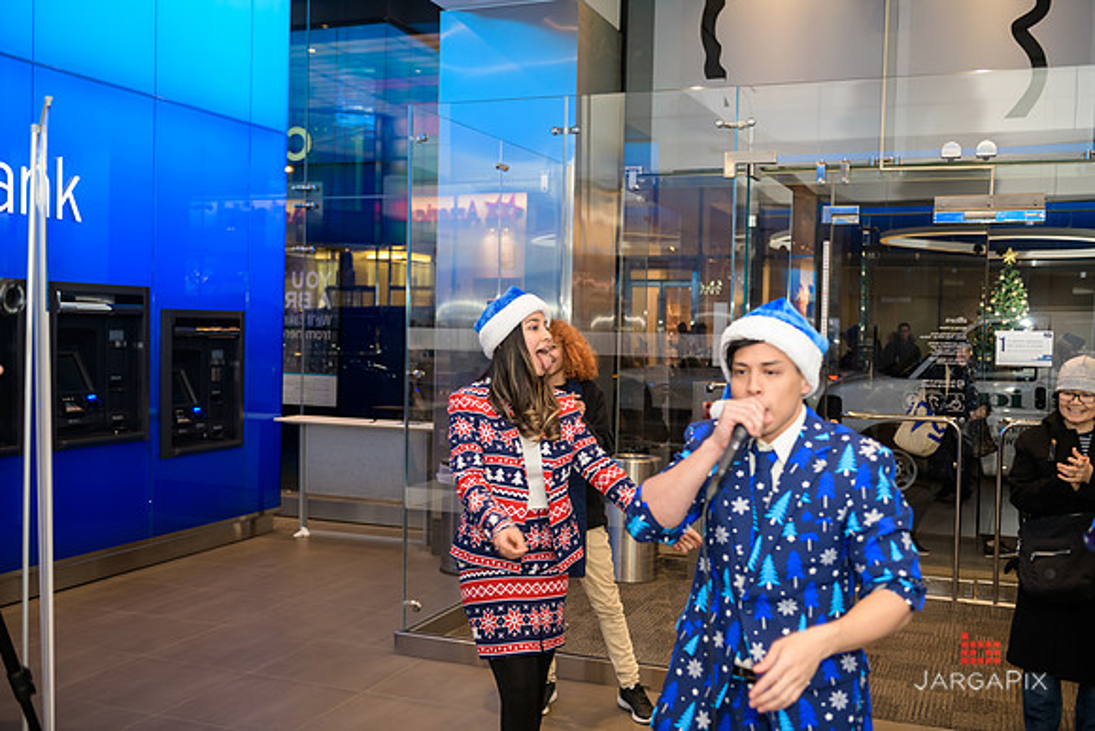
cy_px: 366
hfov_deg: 53.1
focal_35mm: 36
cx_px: 548
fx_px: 1095
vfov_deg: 36.9
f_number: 3.2
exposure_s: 1/125
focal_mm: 36
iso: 400
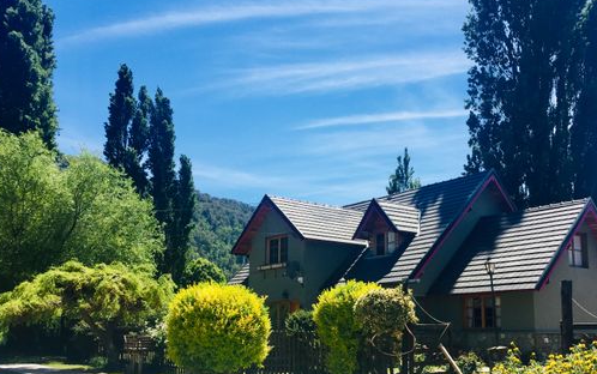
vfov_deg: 34.2
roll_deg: -0.2
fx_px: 602
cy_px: 252
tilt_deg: +8.2
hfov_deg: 52.5
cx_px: 343
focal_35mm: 37
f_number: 2.2
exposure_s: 1/1522
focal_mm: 4.15
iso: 32
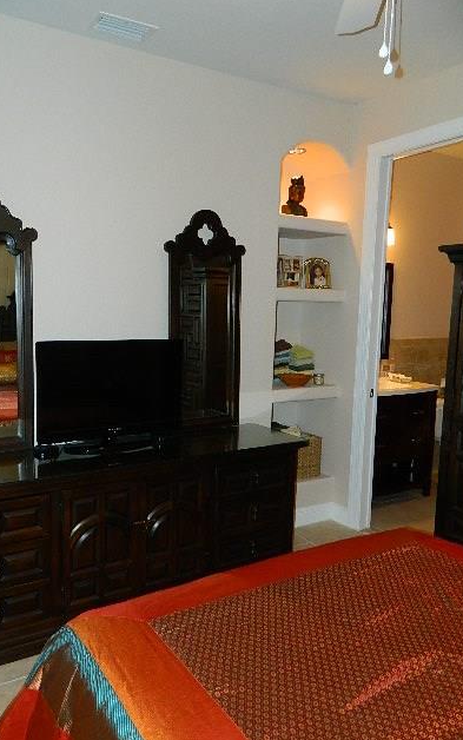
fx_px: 545
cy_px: 370
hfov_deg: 45.9
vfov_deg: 68.4
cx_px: 193
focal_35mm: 27
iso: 200
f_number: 3.1
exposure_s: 1/30
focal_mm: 4.5
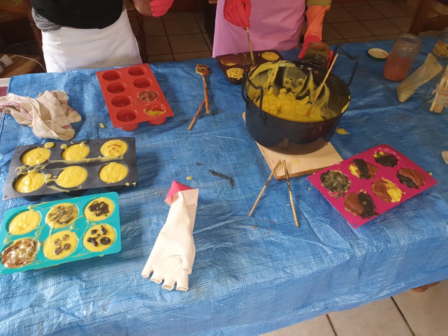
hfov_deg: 67.3
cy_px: 168
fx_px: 336
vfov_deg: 53.1
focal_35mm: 26
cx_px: 224
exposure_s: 1/50
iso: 125
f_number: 2.4
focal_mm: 4.32
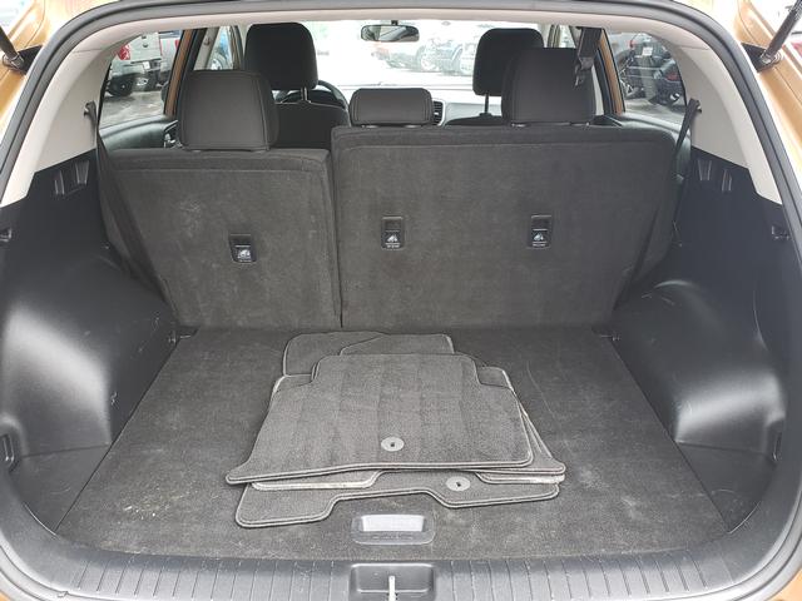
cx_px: 401
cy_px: 300
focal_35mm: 26
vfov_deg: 53.1
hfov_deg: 67.3
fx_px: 602
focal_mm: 4.3
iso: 160
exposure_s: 1/50
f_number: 2.4
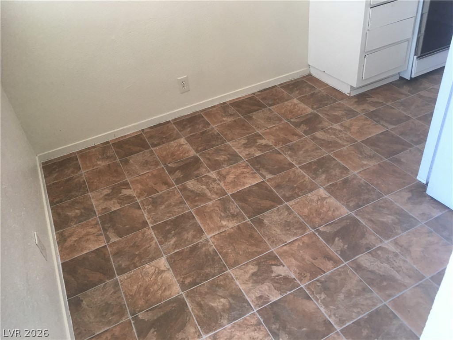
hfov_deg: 61.7
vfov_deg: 48.2
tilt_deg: -36.5
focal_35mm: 29
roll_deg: +8.7
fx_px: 380
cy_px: 170
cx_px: 226
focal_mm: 4.15
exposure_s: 1/30
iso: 40
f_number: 2.2
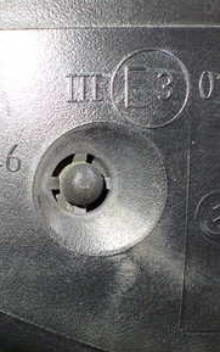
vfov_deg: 31.0
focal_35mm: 66
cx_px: 70
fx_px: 632
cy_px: 199
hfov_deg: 19.7
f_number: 2.3
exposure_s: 1/80
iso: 800
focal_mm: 5.4
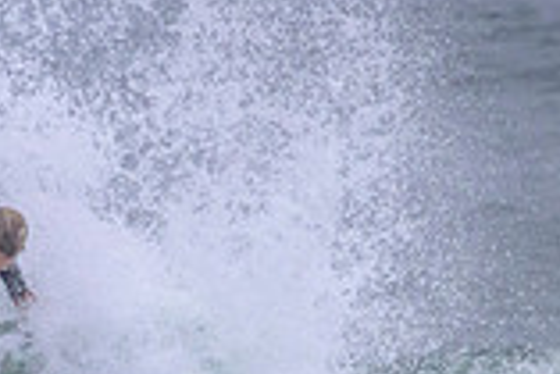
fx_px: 45961
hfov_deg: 0.7
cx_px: -228
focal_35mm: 2952
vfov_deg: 0.5
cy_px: 369
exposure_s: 1/2000
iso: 3600
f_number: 11
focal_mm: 800
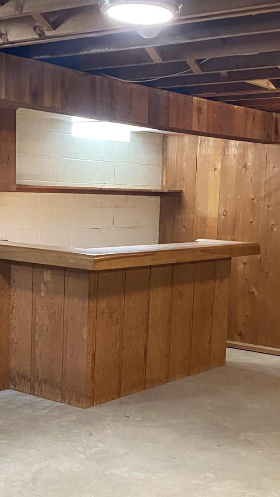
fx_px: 739
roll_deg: -0.7
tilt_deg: -6.6
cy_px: 293
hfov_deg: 21.4
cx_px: 113
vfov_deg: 37.1
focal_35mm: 56
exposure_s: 1/60
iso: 400
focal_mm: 4.25
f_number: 1.8
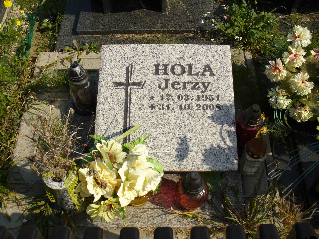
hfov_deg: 50.1
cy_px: 120
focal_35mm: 37
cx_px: 160
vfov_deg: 38.7
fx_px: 341
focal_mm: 6.1
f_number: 5.6
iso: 80
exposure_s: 1/500
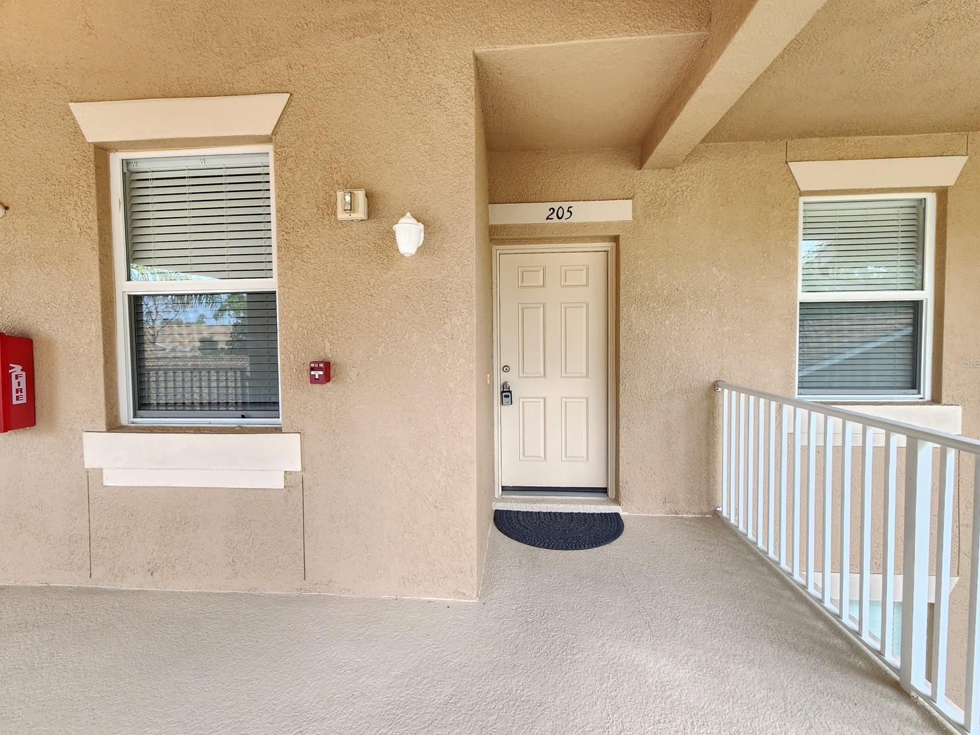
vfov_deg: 85.7
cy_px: 362
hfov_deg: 102.1
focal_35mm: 14
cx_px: 497
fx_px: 396
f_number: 2.2
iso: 80
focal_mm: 2.2
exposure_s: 1/60
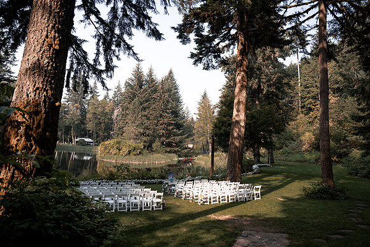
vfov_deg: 53.2
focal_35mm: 24
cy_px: 124
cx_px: 185
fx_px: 247
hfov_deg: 73.7
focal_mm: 24
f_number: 2.8
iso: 250
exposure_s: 1/1600
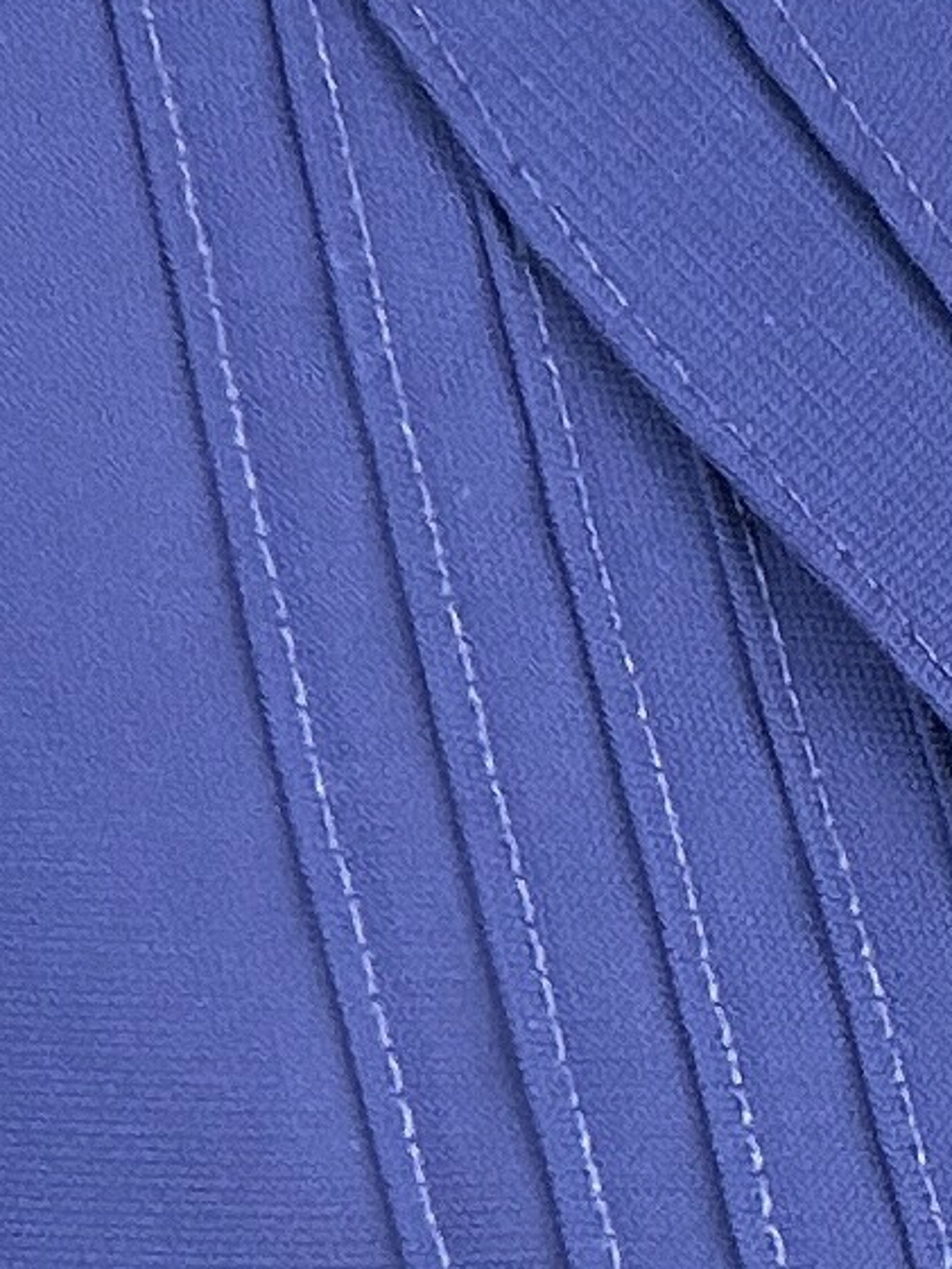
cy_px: 1400
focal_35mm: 165
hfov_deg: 8.9
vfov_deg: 11.8
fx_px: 6048
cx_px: 1176
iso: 80
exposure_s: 1/100
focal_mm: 2.69
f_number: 1.9
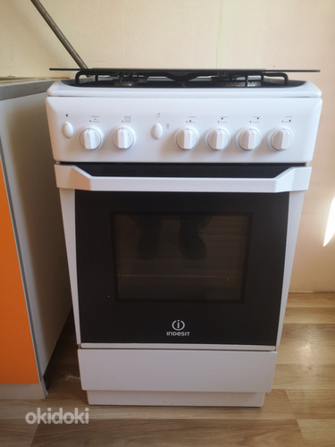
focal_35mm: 27
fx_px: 348
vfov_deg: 65.3
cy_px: 224
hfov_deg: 51.4
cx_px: 168
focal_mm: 3.95
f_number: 1.8
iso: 64
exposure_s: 1/50
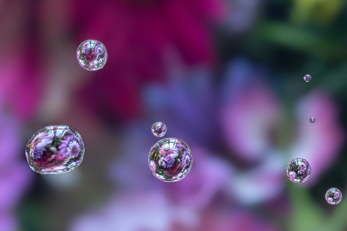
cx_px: 209
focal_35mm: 158
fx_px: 1523
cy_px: 127
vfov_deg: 8.7
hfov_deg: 13.0
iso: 250
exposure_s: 5
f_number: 16
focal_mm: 105
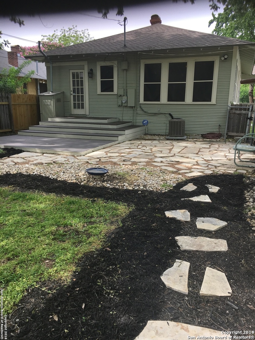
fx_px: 285
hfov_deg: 48.2
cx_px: 128
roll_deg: -0.9
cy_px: 170
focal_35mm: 29
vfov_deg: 61.7
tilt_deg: -12.3
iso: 25
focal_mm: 4.15
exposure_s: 1/314
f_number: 2.2
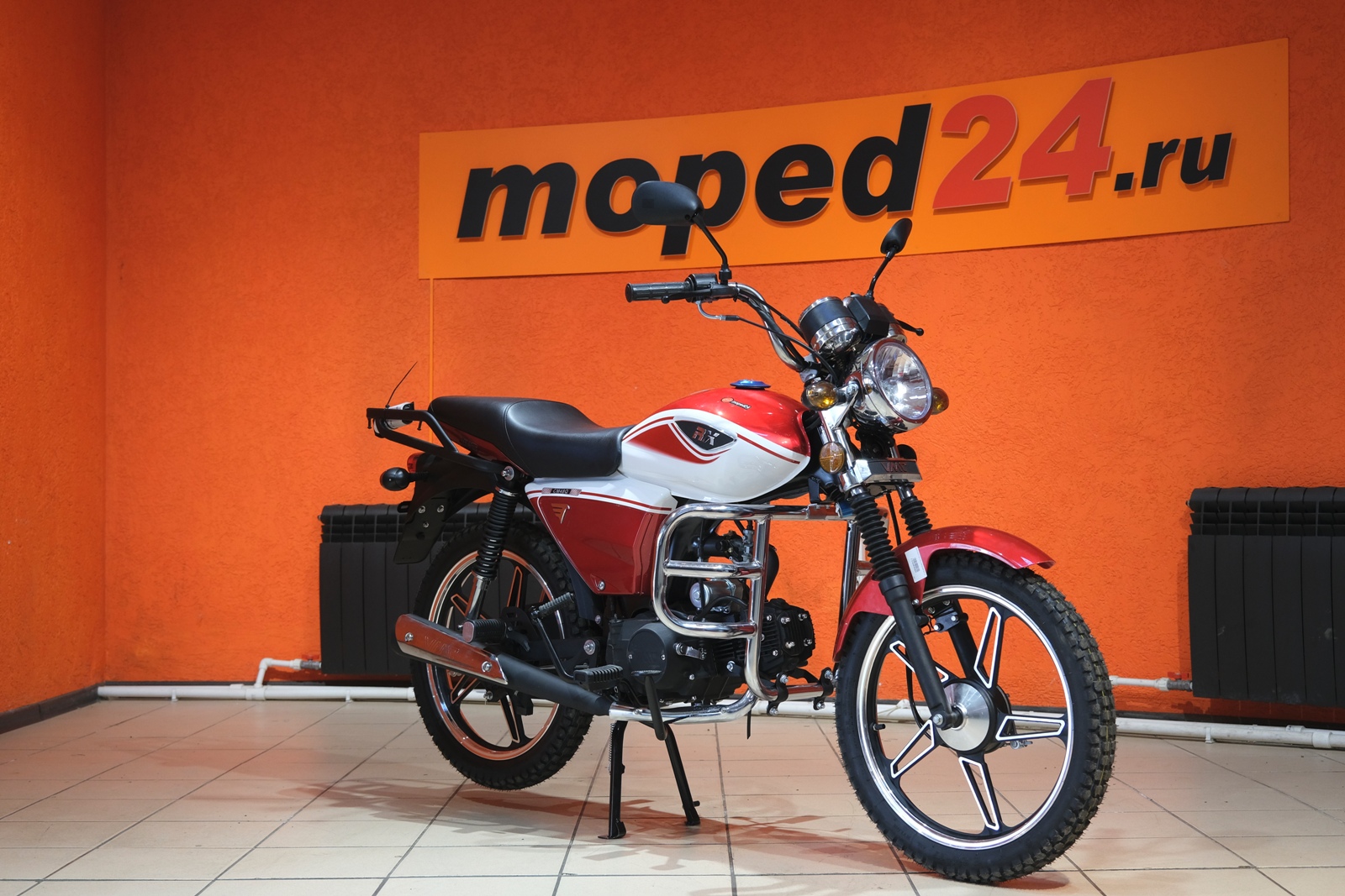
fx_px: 1719
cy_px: 448
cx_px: 672
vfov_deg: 29.2
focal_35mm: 46
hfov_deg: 42.7
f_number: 4
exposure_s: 1/60
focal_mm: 30.8
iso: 800
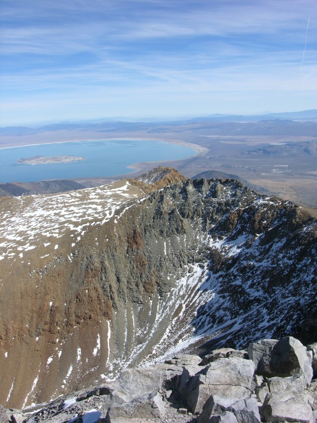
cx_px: 158
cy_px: 212
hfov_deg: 40.7
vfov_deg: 52.6
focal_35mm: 35
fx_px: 427
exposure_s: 1/200
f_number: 7.1
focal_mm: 8.9
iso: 50
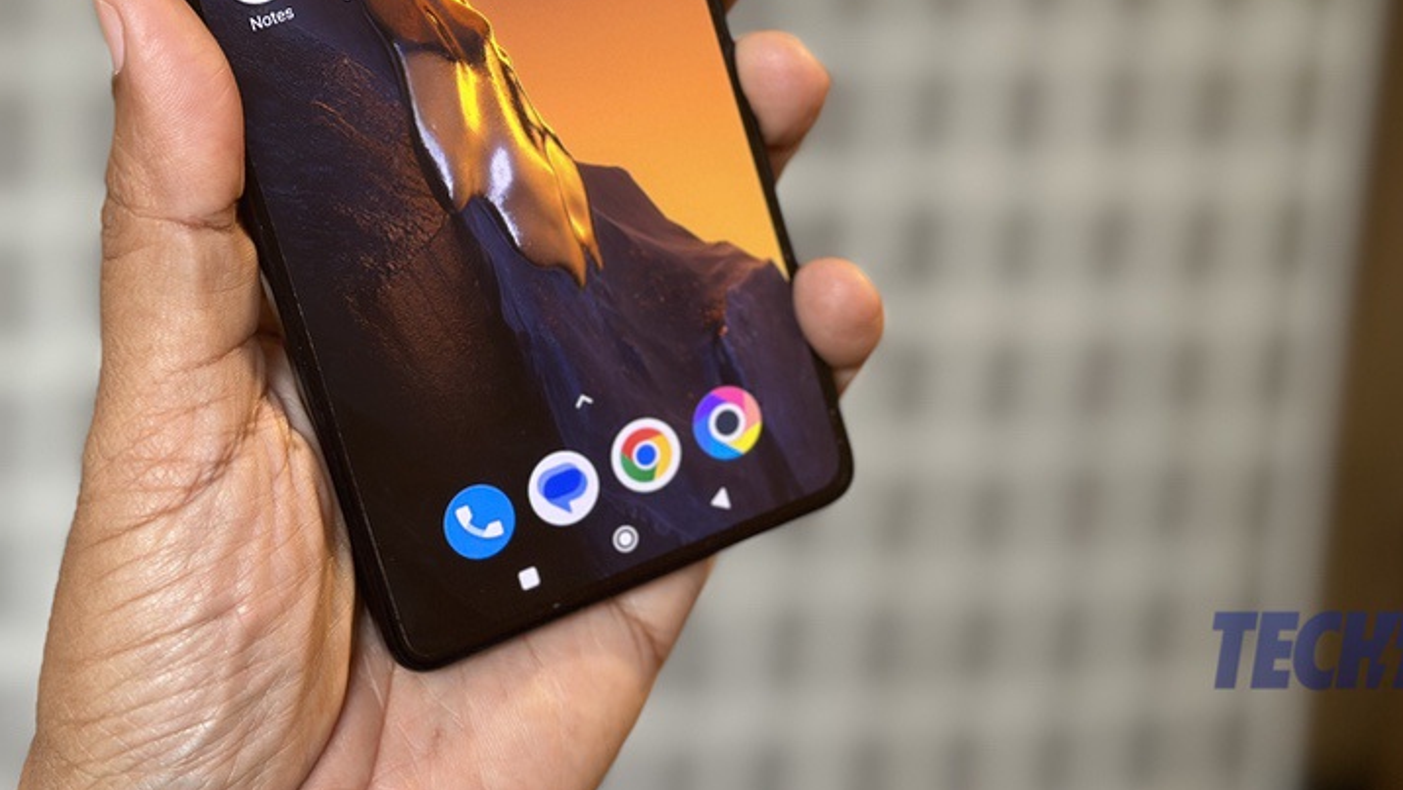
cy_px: 78
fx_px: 2716
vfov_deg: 16.3
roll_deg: -2.6
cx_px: 519
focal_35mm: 73
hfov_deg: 28.8
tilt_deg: -14.3
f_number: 1.78
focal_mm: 6.86
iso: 125
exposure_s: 1/50
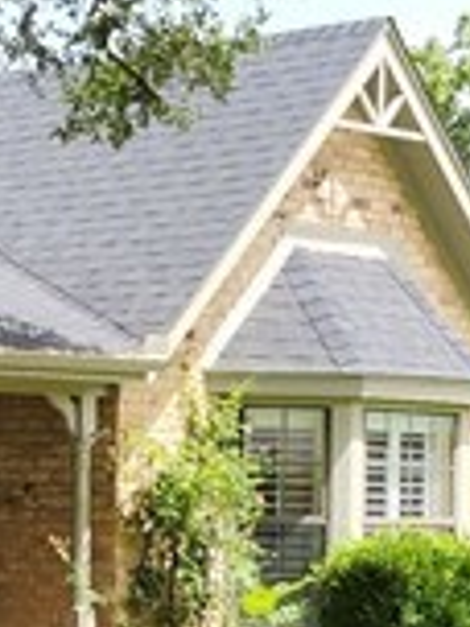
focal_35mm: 155
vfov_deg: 12.6
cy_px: 635
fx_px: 2806
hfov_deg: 9.5
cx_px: -8
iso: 25
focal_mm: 5.54
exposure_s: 1/574
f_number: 1.8
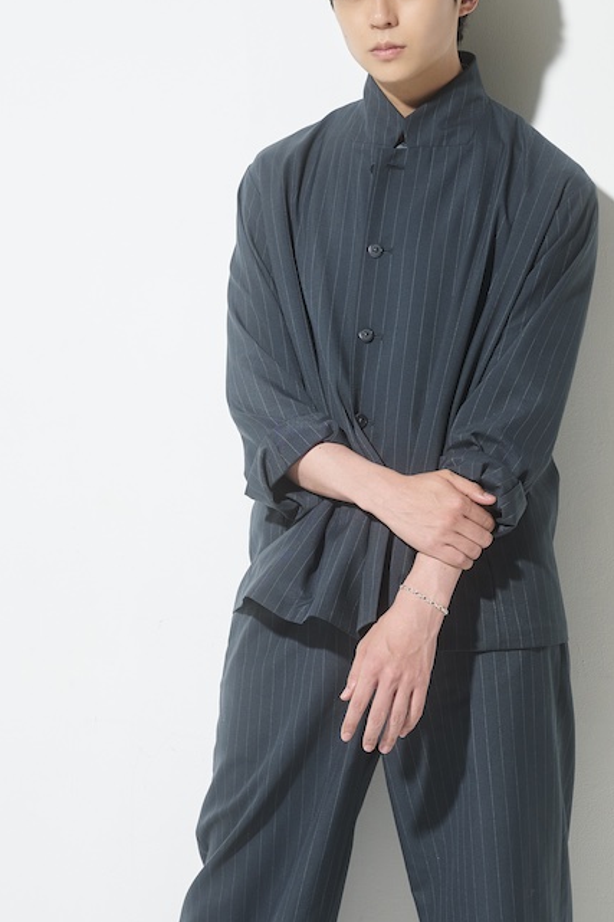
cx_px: 367
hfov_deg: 10.5
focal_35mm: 131
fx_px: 3353
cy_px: 567
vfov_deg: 15.6
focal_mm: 70
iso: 250
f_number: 7.1
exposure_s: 1/160
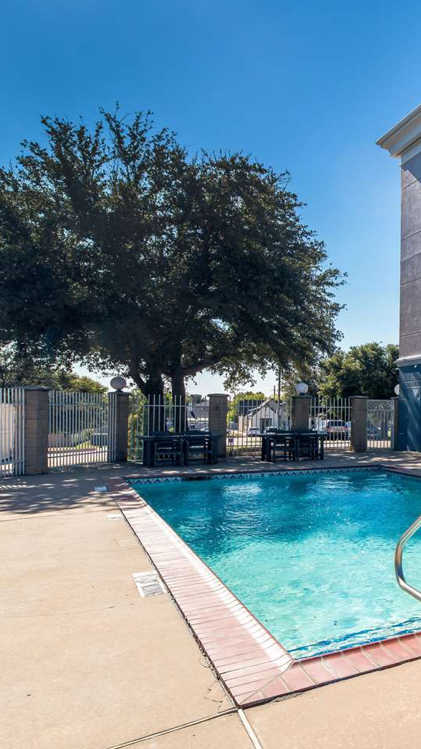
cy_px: 380
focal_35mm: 26
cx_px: 533
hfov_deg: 33.7
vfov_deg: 71.9
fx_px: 516
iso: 400
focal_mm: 16
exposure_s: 1/800
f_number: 8
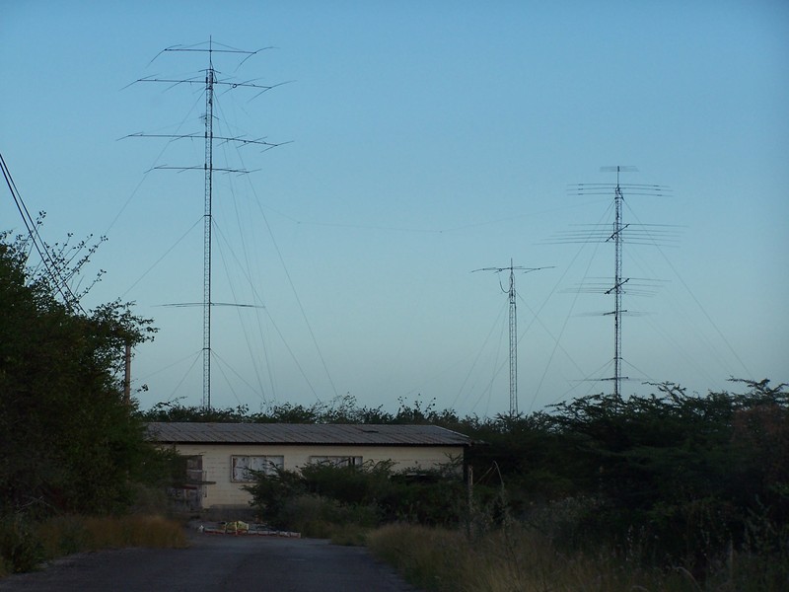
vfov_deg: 10.7
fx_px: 3168
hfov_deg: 14.2
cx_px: 394
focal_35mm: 139
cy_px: 296
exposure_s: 1/250
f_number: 3.2
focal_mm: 23.1
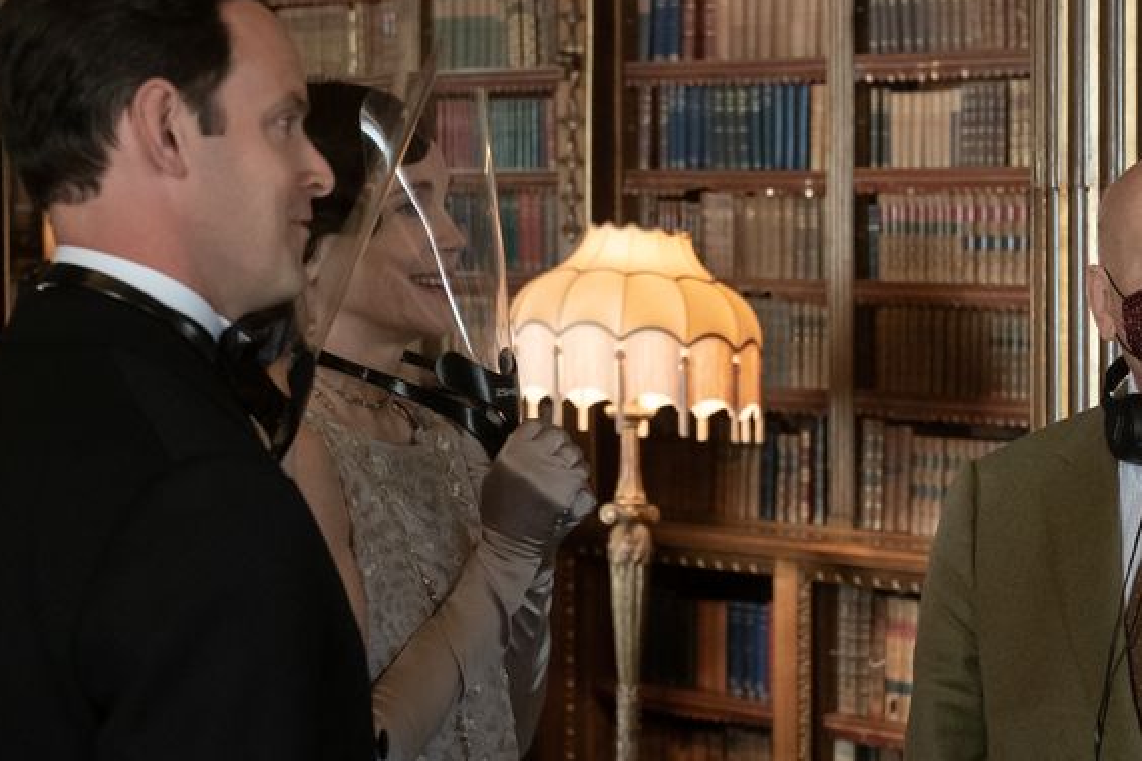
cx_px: 725
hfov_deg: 22.6
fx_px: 2854
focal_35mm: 90
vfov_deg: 14.9
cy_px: 750
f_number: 4
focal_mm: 40
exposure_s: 1/80
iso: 4000
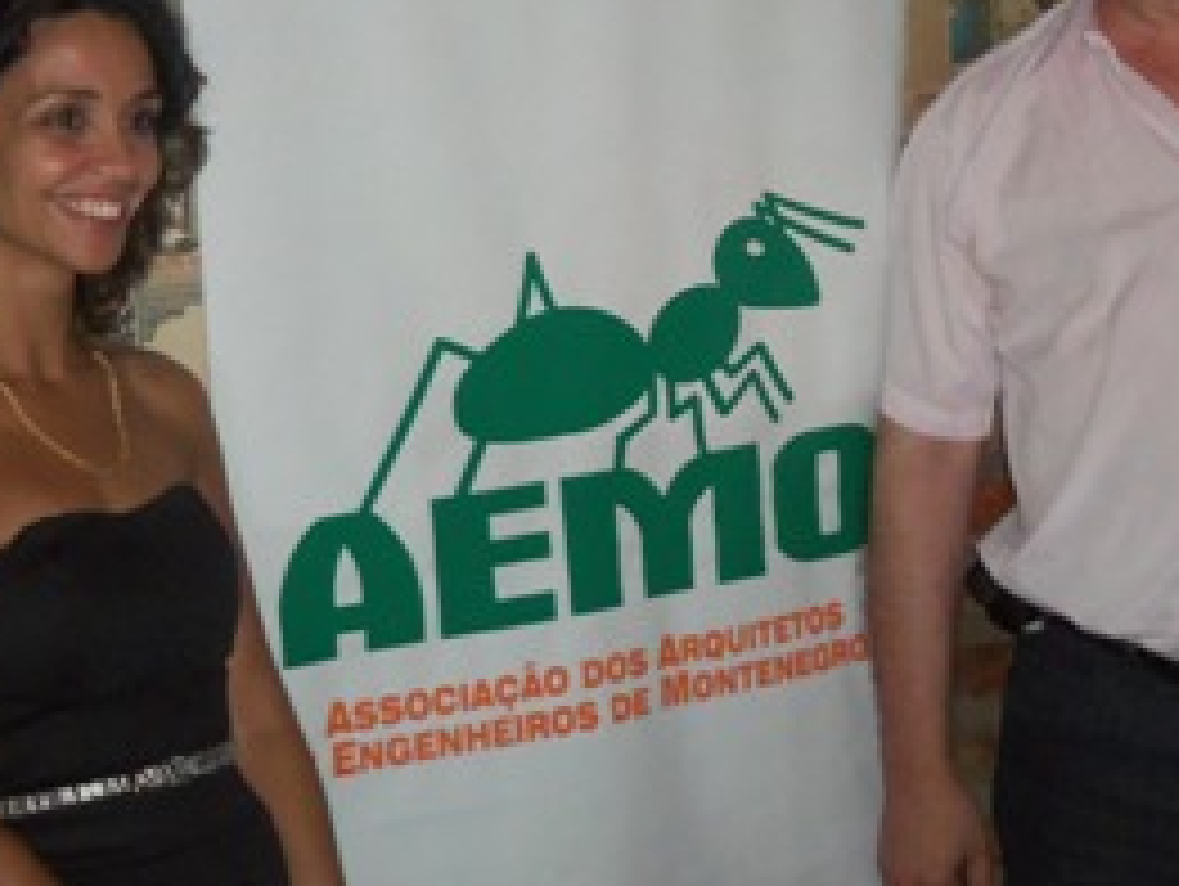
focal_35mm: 101
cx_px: 677
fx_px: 3443
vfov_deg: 14.6
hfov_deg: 19.4
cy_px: 238
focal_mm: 10.9
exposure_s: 1/60
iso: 400
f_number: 4.8
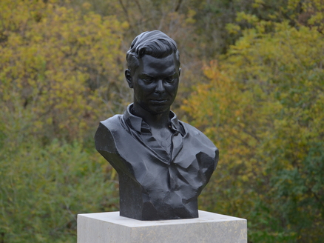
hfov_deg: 17.1
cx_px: 152
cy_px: 122
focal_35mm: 115
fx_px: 1076
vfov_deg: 12.9
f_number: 5.3
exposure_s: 1/200
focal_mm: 70
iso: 200
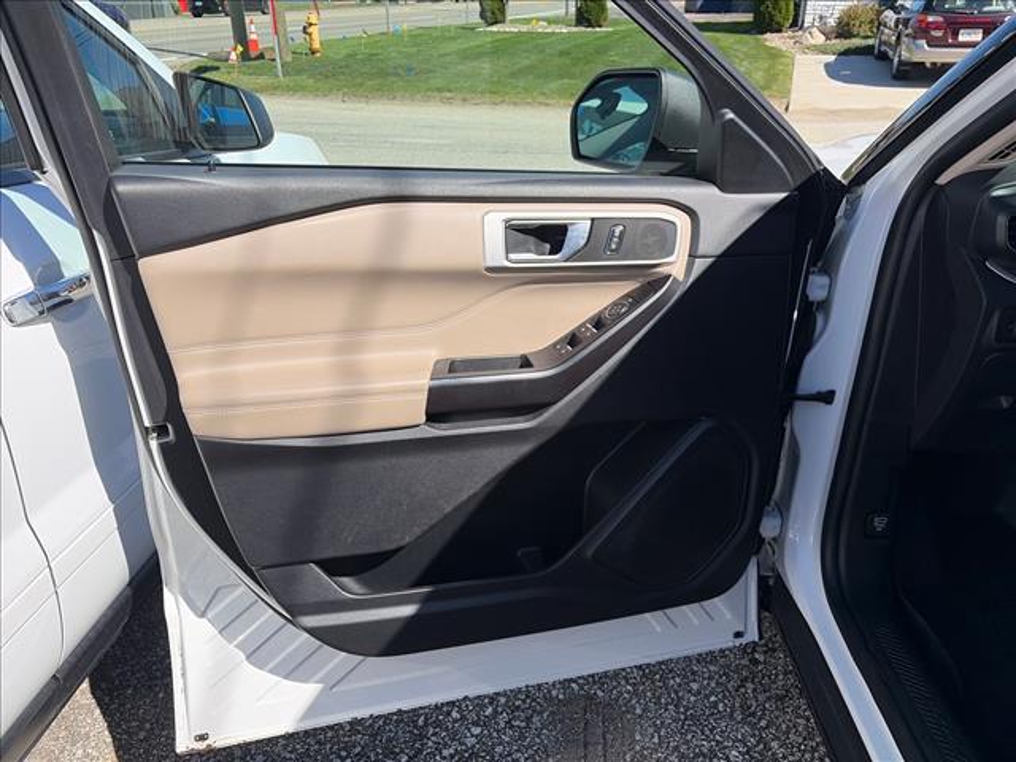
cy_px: 381
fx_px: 763
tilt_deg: -27.5
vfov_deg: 53.1
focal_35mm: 26
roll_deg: +1.7
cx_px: 508
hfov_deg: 67.3
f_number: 1.6
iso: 50
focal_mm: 5.96
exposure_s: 1/2451
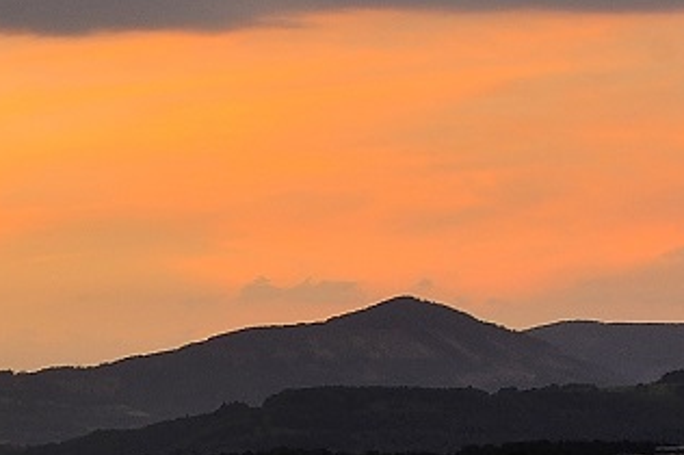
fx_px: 2524
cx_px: -942
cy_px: 758
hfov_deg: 12.3
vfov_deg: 9.9
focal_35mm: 133
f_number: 11
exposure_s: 1/2
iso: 200
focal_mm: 21
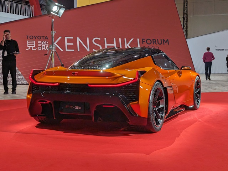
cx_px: 114
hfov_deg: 38.9
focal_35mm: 49
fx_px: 323
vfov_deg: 29.7
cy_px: 86
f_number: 1.68
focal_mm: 6.9
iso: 26
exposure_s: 1/146
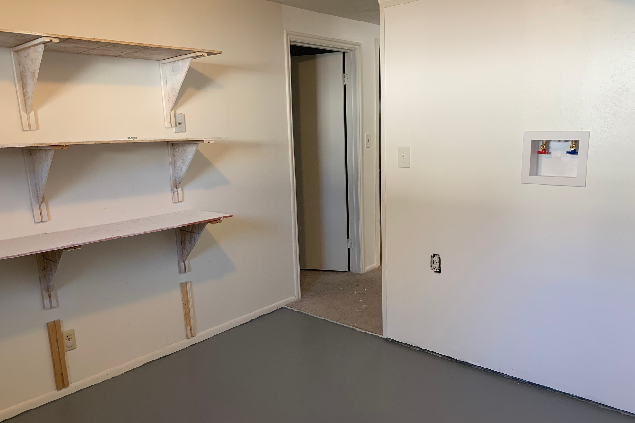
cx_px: 314
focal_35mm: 28
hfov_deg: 65.5
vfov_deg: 46.3
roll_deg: +1.9
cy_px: 236
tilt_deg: -10.6
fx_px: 494
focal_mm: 4.25
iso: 100
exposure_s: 1/60
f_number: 1.8
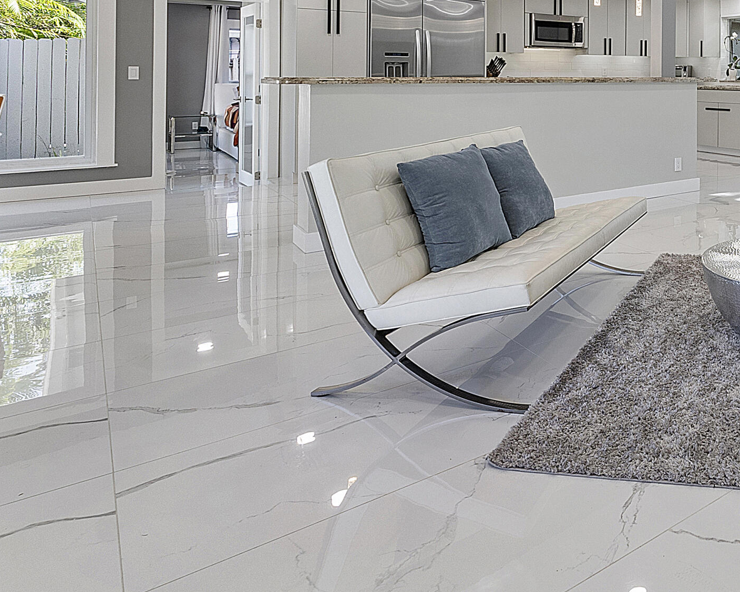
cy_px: 77
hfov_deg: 48.6
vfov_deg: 44.8
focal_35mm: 30
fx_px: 657
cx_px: 735
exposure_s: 1/30
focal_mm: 10
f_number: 8
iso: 250
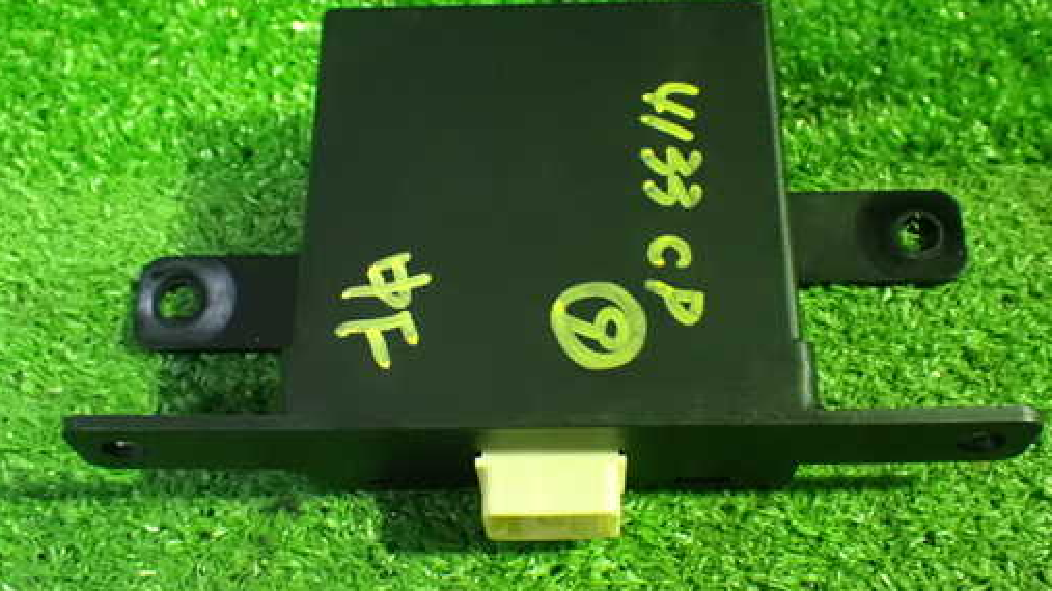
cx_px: 517
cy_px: 247
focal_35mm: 49
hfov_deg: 42.1
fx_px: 1367
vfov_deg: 24.4
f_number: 2.7
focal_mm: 6.83
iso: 1600
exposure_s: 1/30
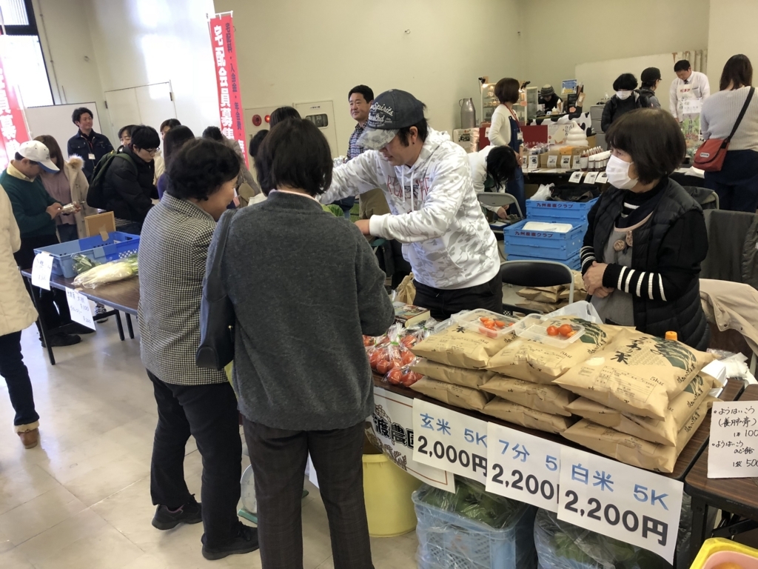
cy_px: 284
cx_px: 379
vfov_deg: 48.2
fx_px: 635
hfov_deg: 61.7
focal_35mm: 29
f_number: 1.8
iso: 160
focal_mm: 3.99
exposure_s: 1/120
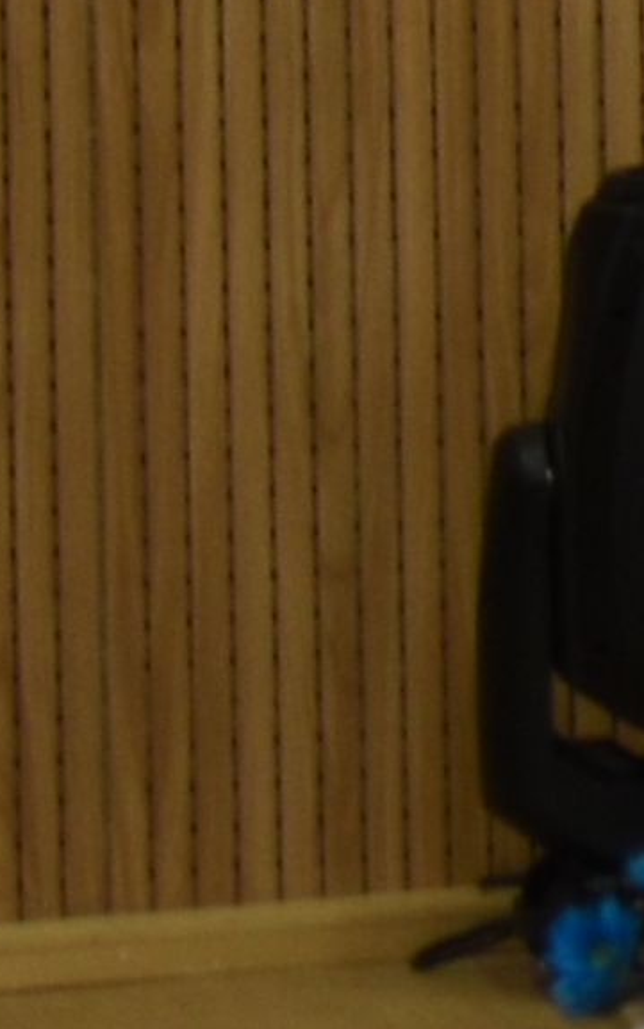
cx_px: 4840
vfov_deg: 3.7
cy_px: -1477
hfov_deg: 2.2
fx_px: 15610
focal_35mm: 556
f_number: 2.2
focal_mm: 35
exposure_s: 1/100
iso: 320
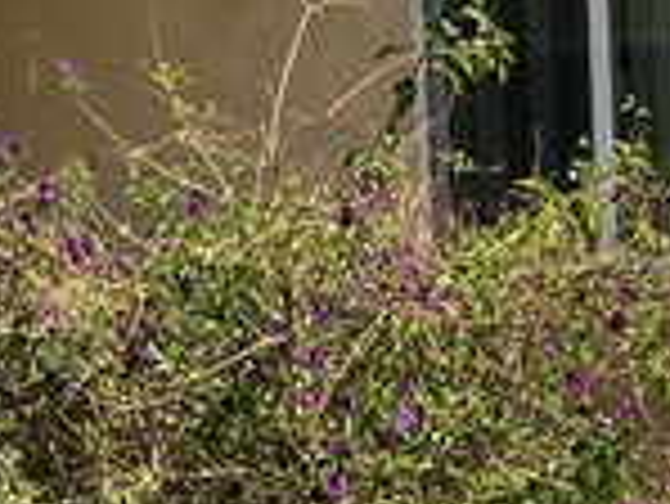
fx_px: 3719
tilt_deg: +0.0
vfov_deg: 7.7
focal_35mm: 192
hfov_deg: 10.1
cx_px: -247
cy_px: 418
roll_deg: +3.2
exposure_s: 1/1350
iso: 32
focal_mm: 3.99
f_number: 1.8
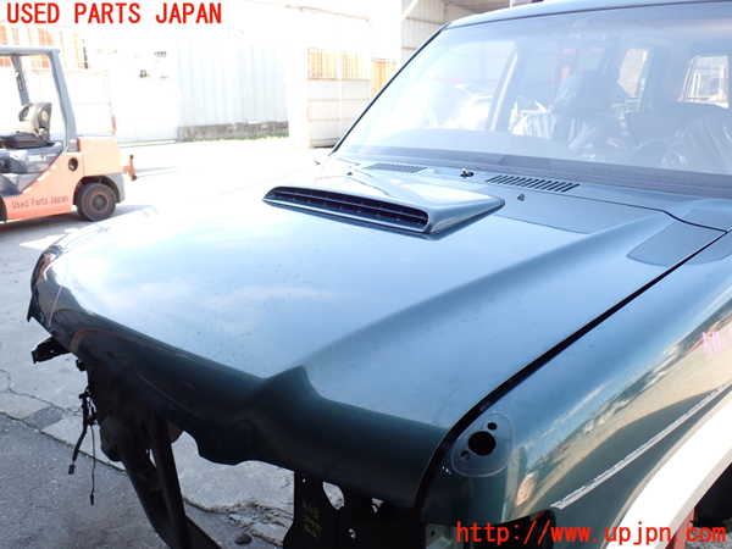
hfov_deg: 60.0
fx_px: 634
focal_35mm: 30
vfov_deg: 46.8
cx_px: 366
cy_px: 274
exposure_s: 1/100
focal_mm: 5.4
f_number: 3.2
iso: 100
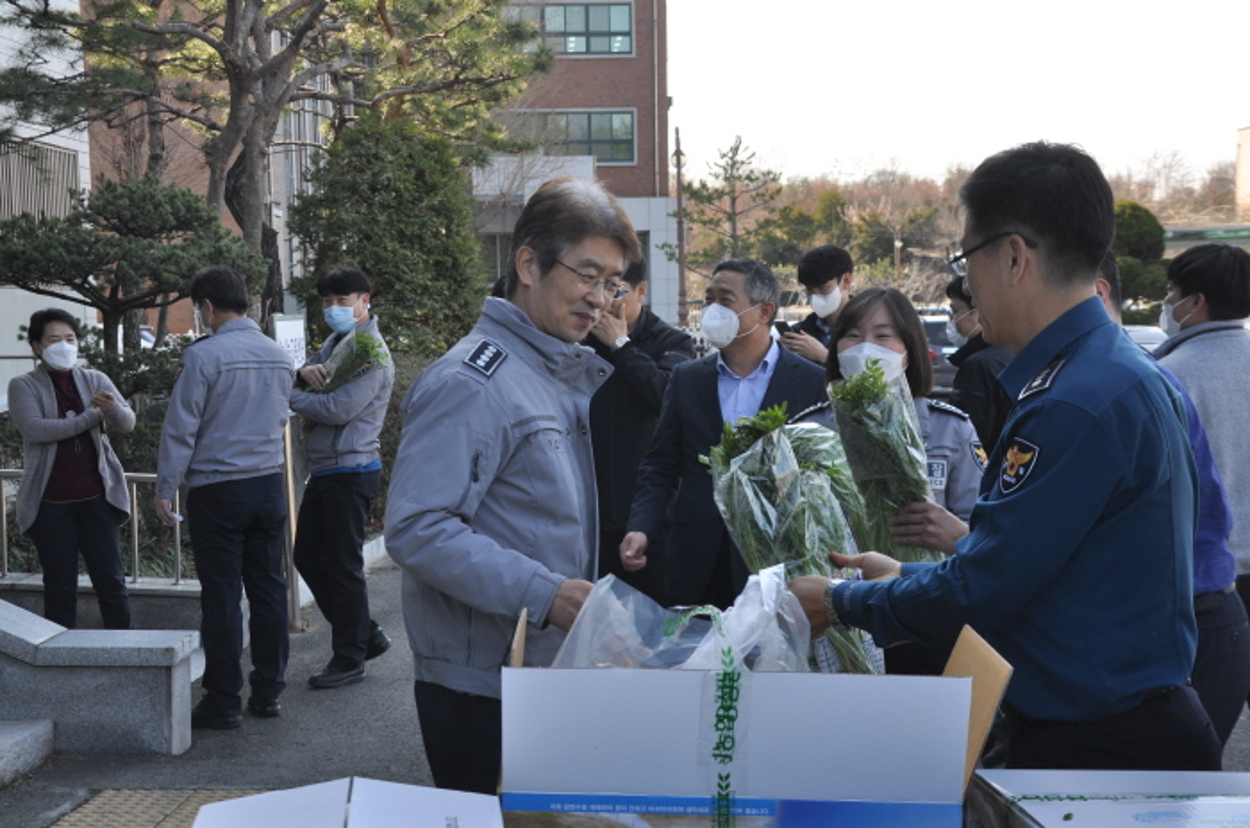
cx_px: 625
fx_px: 1976
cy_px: 414
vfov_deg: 23.7
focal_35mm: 57
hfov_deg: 35.1
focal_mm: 38
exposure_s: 1/200
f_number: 8
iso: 200
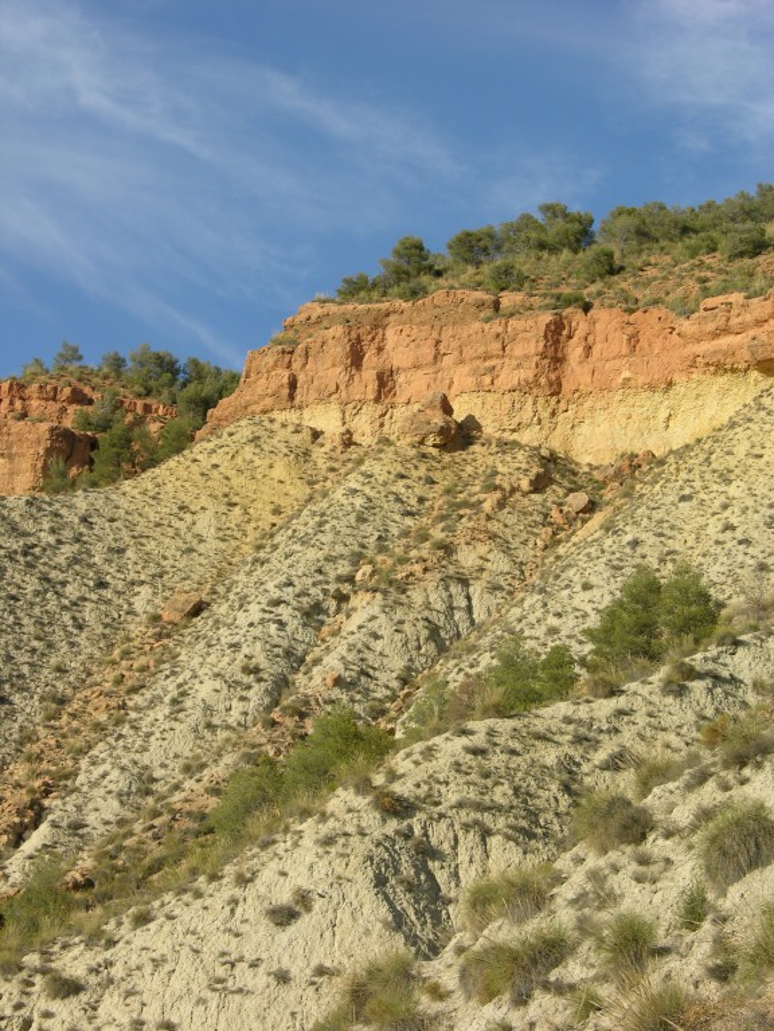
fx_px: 2624
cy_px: 516
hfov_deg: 16.8
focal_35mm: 88
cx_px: 387
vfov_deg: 22.3
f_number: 5
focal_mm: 22.3
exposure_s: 1/304
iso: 50
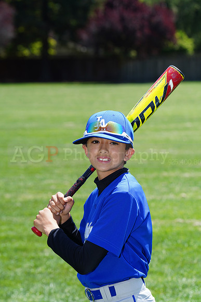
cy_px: 151
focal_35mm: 178
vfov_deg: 11.5
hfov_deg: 7.7
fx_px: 1490
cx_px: 100
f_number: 9
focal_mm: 178
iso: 200
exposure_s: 1/200
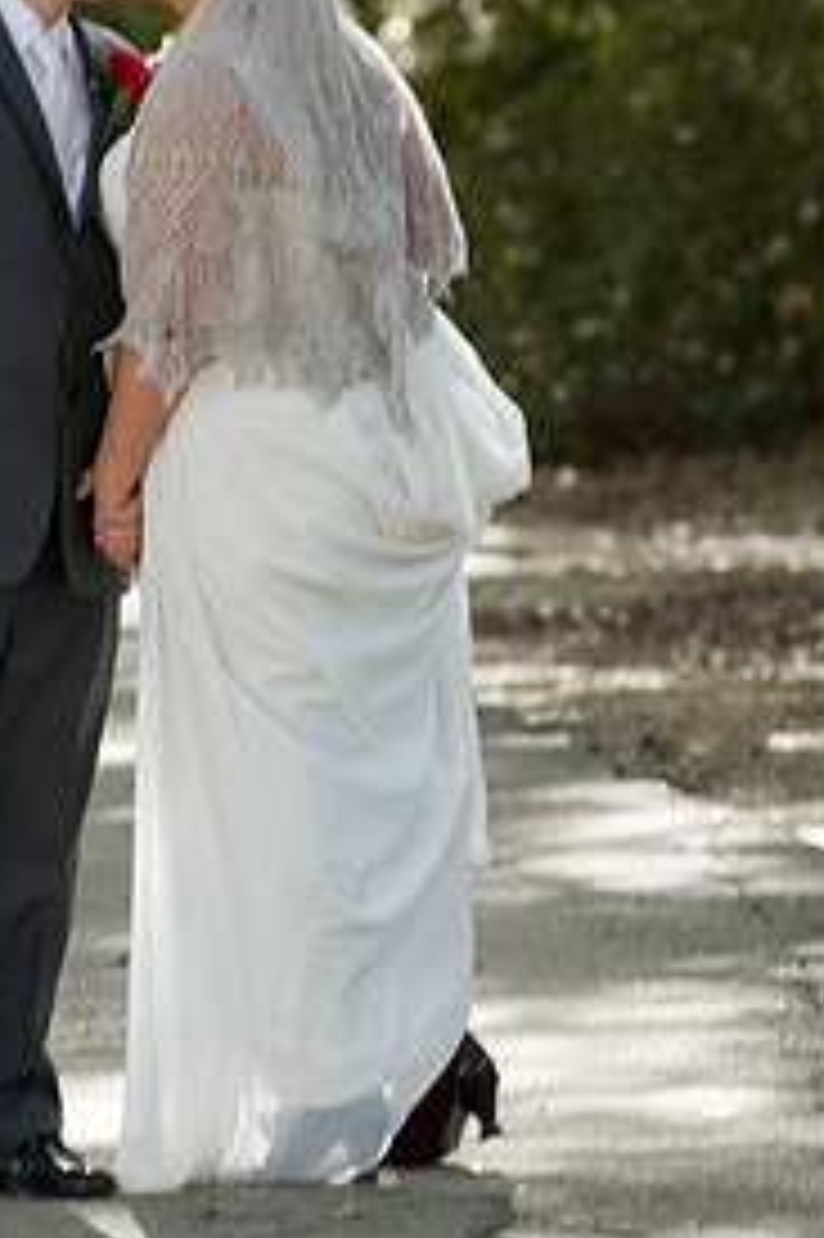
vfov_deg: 6.3
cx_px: 187
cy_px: 468
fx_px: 11240
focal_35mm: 327
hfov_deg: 4.2
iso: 320
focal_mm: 200
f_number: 4
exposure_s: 1/125
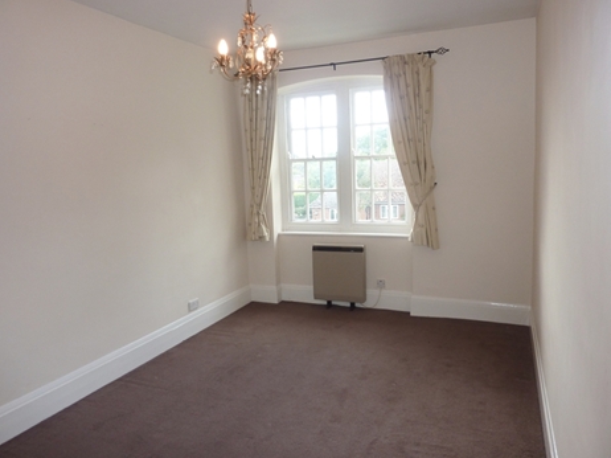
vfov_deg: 53.0
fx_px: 459
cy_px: 222
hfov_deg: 67.3
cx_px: 309
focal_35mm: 26
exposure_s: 1/30
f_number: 3.3
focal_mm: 4.1
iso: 100
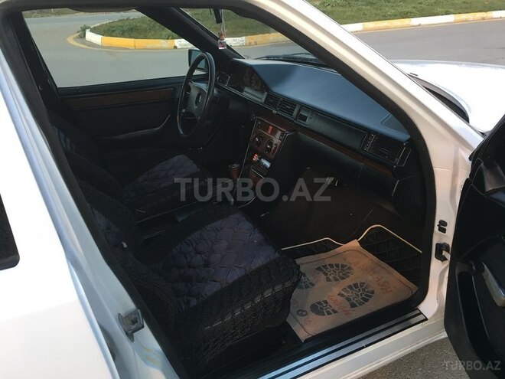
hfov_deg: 61.7
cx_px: 252
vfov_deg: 48.2
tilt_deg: -24.6
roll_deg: +1.0
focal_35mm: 29
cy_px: 190
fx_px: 423
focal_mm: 4.15
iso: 100
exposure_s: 1/33
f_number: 2.2
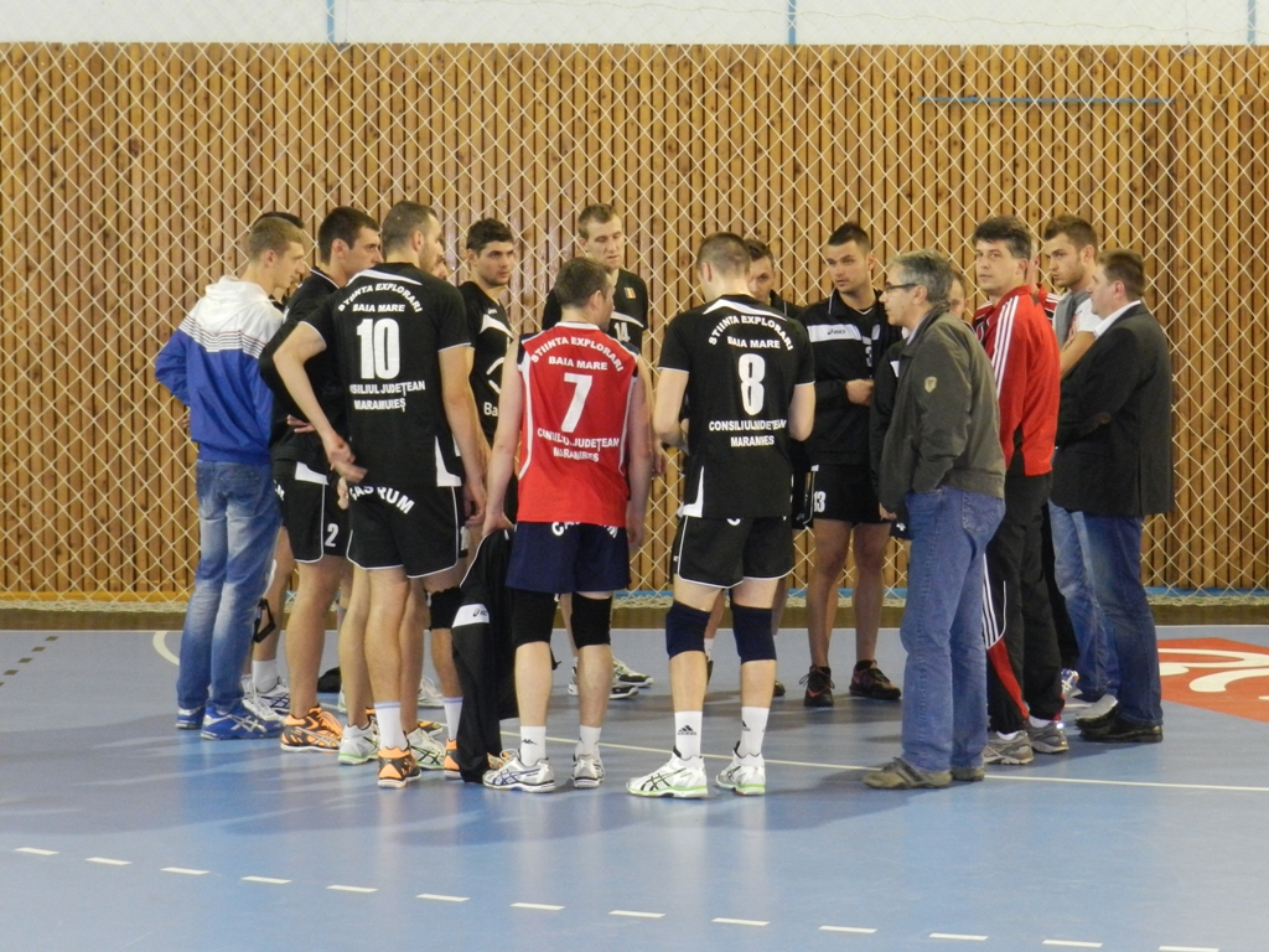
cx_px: 634
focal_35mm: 100
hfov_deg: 19.6
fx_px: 3666
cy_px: 476
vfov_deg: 14.8
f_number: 4.6
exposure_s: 1/30
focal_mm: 17.7
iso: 800
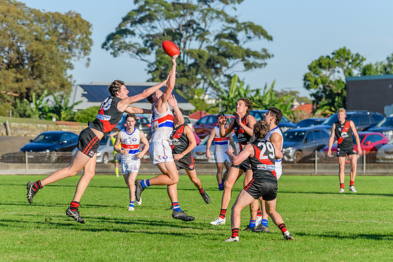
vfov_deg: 5.8
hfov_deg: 8.7
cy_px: 120
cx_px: 195
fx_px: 2577
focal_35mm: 236
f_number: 8
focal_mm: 210
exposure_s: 1/2000
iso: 800
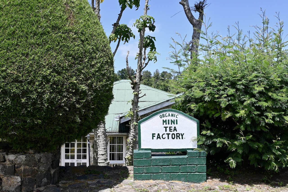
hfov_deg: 43.6
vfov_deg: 29.9
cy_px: 96
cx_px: 144
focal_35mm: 45
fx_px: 360
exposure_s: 1/320
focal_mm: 30
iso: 100
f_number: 6.3
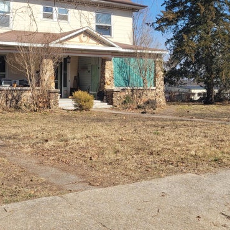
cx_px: 97
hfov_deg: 32.1
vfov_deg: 31.8
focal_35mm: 53
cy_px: 65
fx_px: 398
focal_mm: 5.4
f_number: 1.8
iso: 40
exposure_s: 1/2296
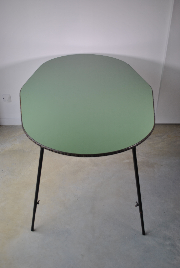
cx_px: 90
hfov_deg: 37.0
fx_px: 269
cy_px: 134
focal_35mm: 36
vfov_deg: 53.1
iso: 100
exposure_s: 1/50
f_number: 4
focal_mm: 24
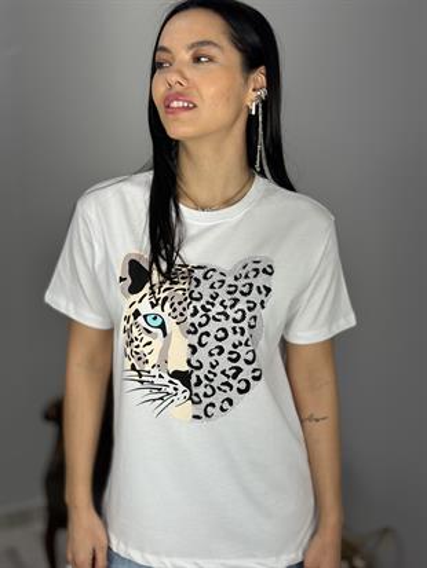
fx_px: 789
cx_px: 214
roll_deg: -0.8
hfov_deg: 30.3
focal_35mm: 48
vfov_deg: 39.6
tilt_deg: -14.4
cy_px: 284
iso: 80
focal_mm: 6.86
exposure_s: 1/190
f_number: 1.78
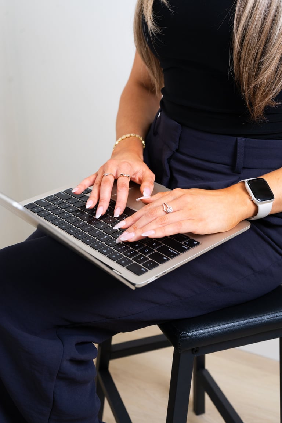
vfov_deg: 43.6
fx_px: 529
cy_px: 212
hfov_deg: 29.9
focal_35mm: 45
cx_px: 141
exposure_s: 1/60
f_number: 5.6
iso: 250
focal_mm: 45
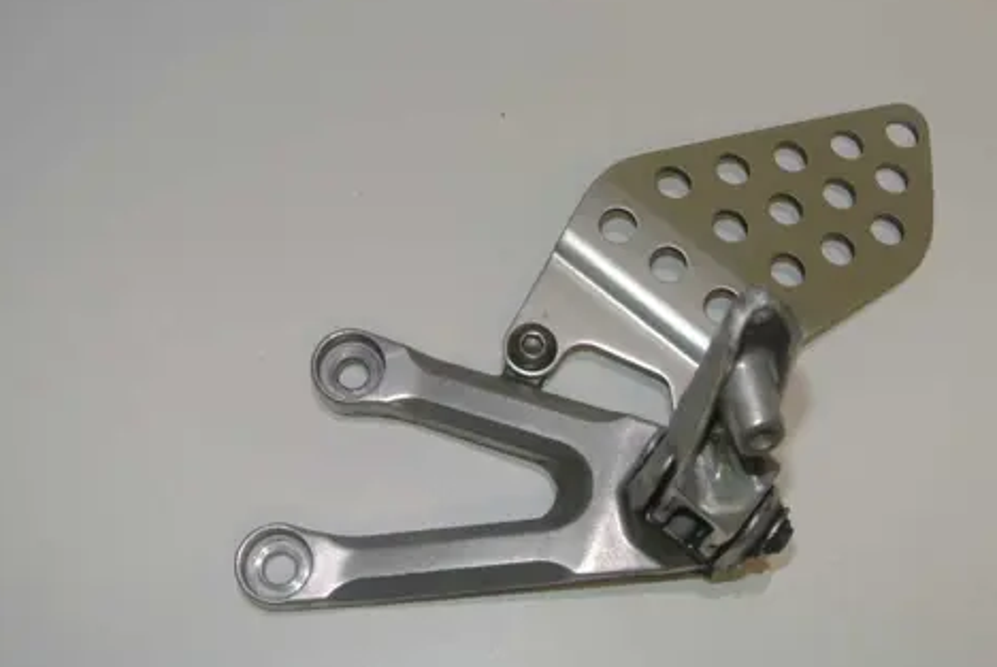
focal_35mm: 54
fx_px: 1497
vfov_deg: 25.1
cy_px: 318
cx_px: 552
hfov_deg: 36.8
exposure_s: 1/60
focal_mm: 17.5
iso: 200
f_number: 4.5
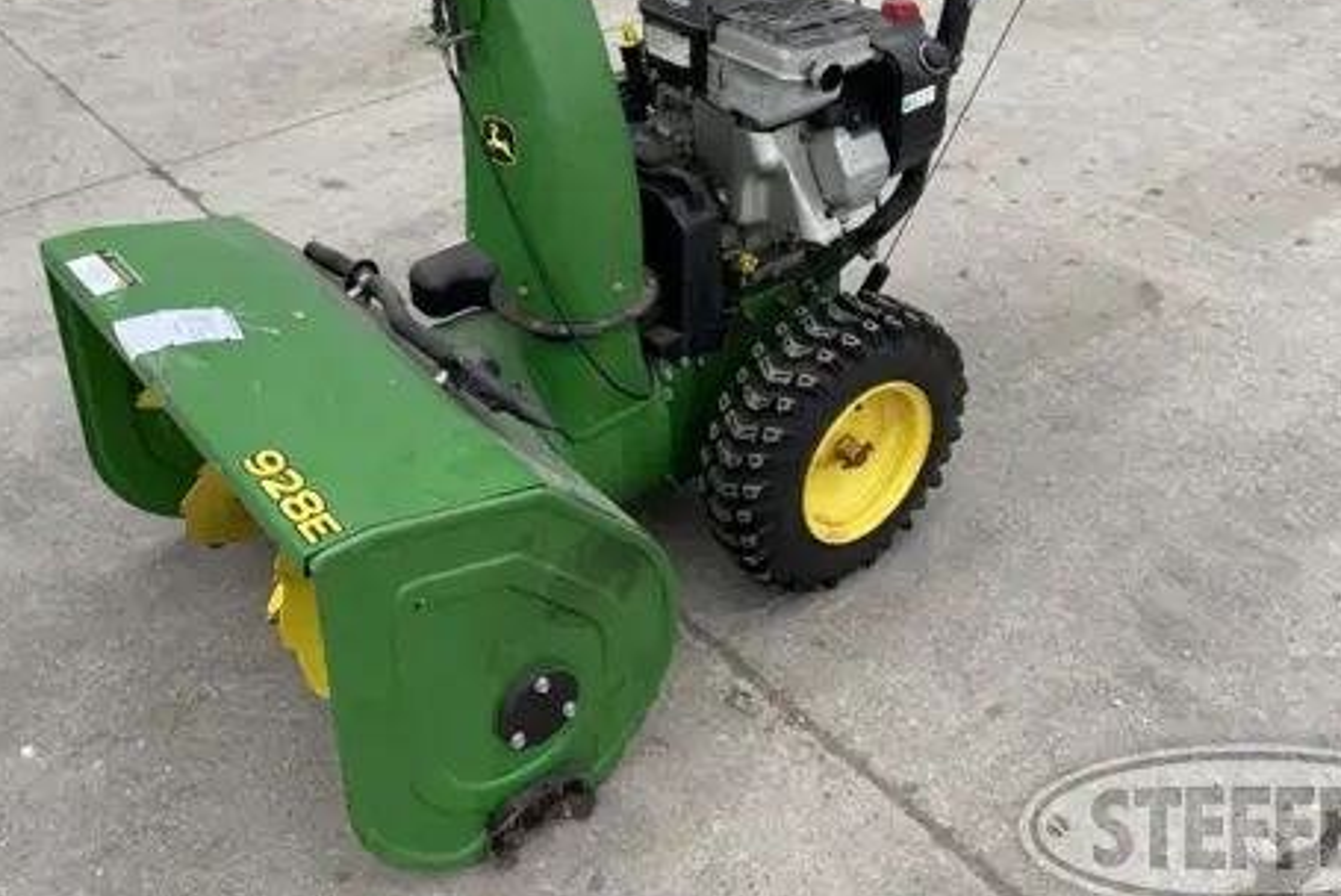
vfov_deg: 34.5
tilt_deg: -26.0
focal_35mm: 38
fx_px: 1416
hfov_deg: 50.6
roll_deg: +1.9
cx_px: 598
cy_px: 239
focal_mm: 5.1
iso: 32
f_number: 1.6
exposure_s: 1/492
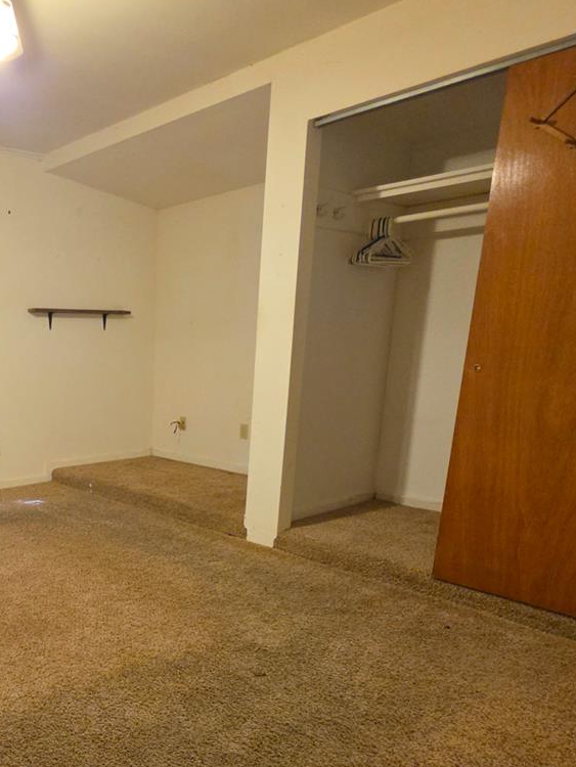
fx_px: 577
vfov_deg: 65.8
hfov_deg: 47.1
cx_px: 45
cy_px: 500
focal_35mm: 26
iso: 500
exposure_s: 1/60
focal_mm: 2.2
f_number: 1.9
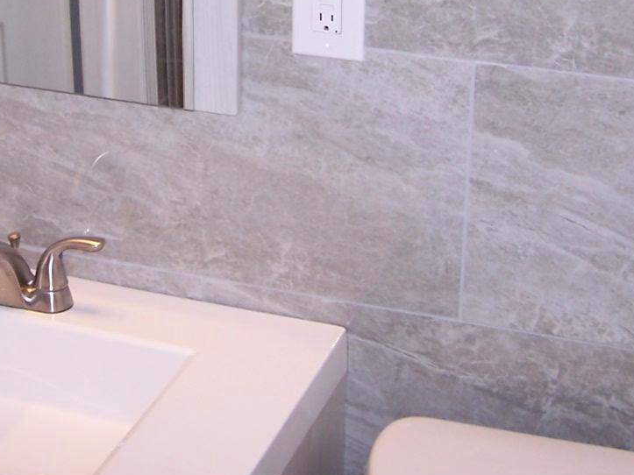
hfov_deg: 22.5
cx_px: 235
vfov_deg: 16.6
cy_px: -13
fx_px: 1593
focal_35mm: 87
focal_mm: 6.3
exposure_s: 1/60
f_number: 2.8
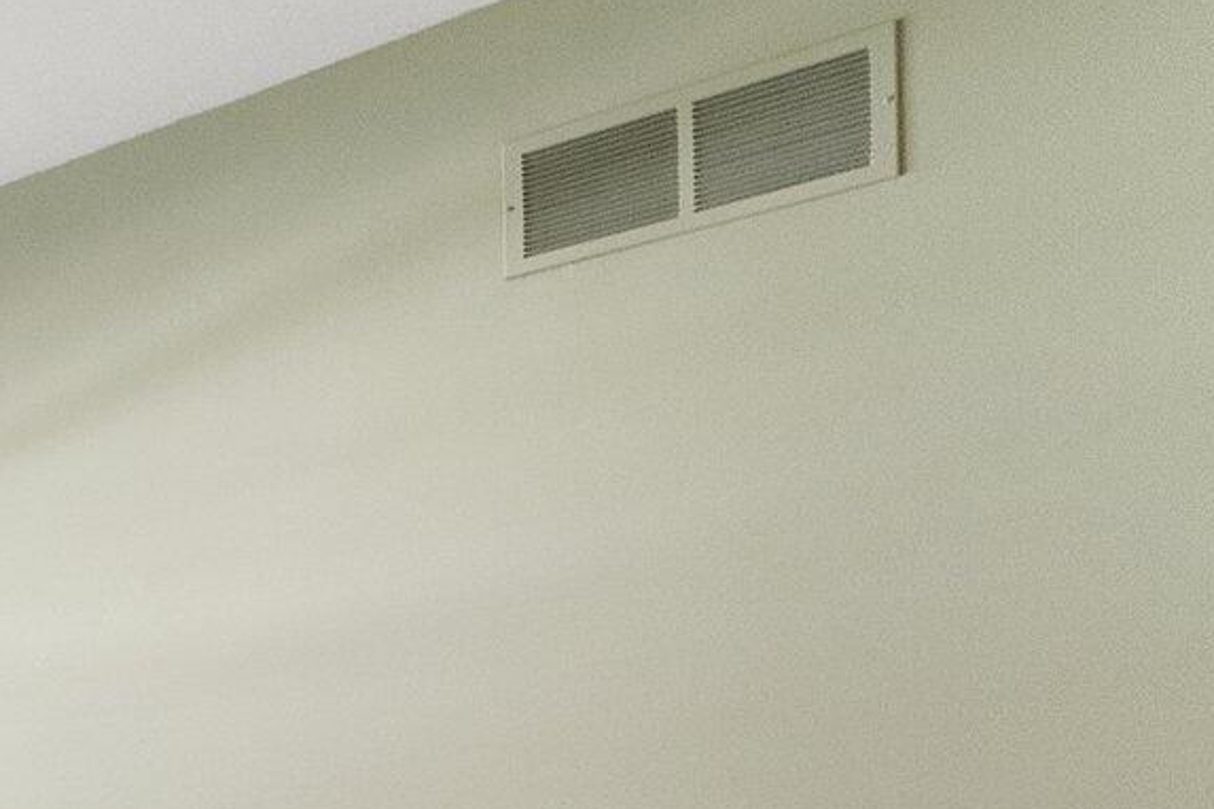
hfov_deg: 24.5
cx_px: -816
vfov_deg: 25.1
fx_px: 1686
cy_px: 895
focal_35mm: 50
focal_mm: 14
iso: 3200
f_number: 8
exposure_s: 1/15
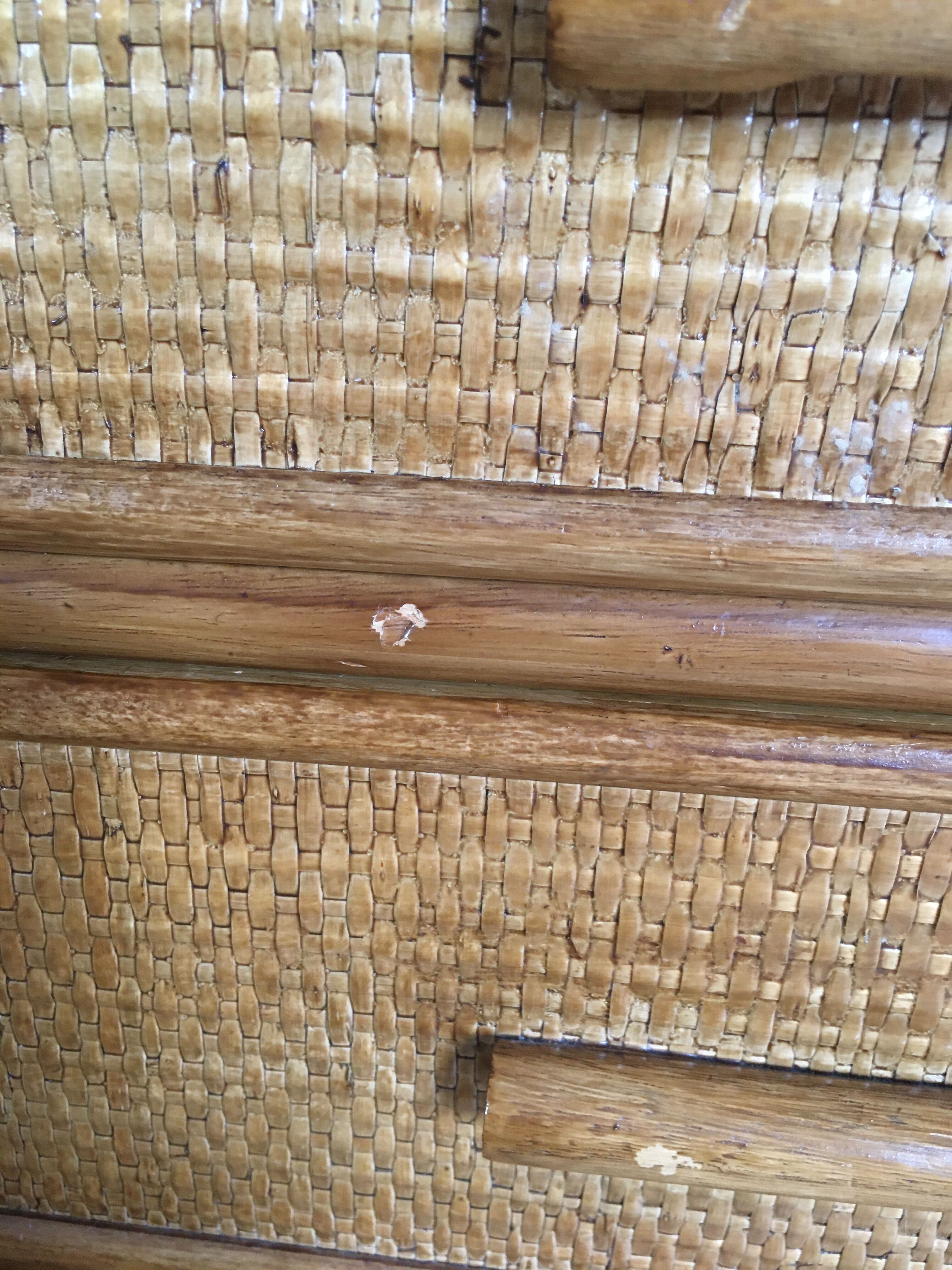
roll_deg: -0.9
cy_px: 635
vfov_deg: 61.7
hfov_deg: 48.2
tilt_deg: -27.2
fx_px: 1063
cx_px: 476
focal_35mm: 29
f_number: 2.2
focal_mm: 4.15
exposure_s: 1/33
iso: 160
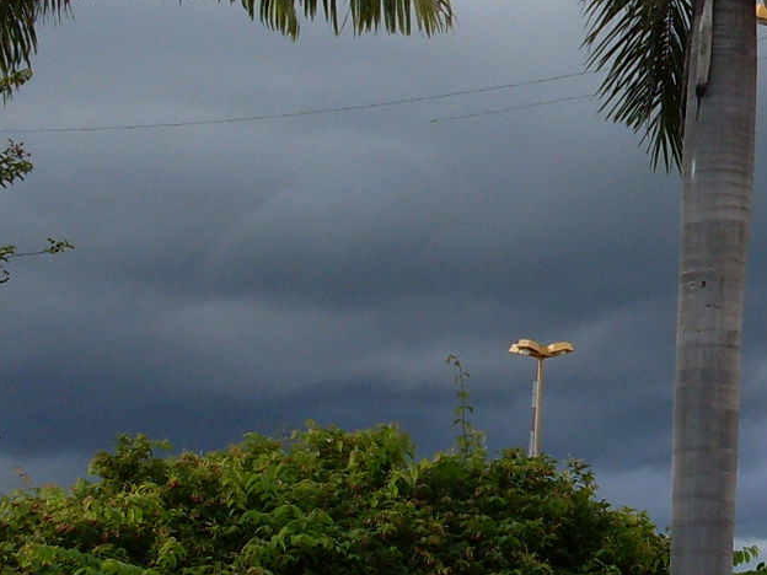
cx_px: 1020
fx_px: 2592
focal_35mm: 117
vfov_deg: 12.7
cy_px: 222
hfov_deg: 15.9
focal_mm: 6.3
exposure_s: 1/350
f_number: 2.8
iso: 80
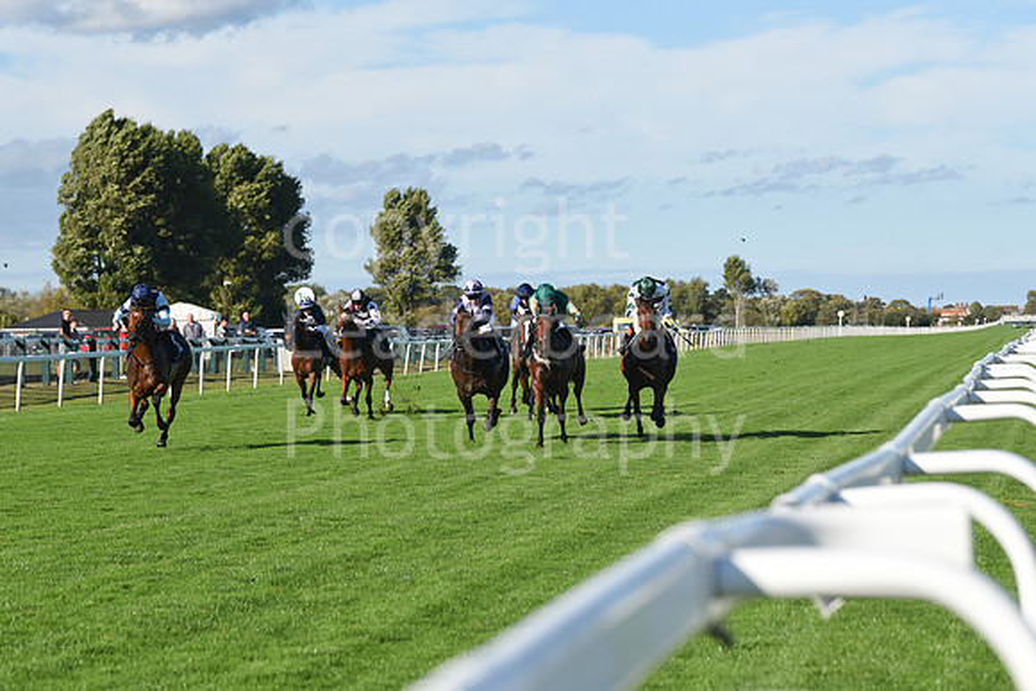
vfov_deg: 10.6
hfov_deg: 15.8
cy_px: 346
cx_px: 518
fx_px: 3742
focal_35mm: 130
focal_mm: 130
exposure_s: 1/2000
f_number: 6.3
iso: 400
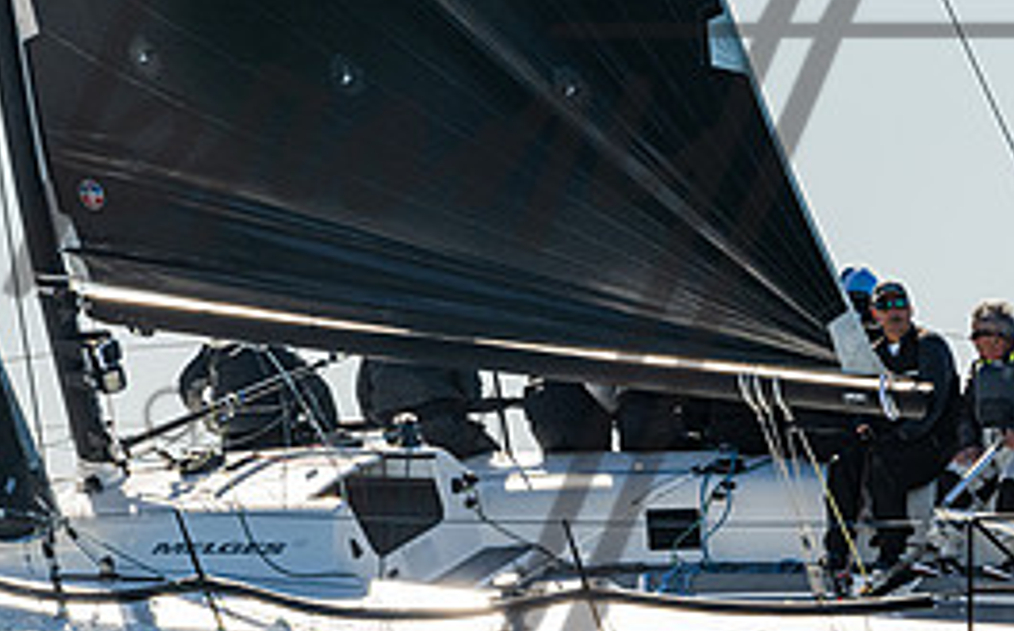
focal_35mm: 680
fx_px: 18772
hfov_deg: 3.1
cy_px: 116
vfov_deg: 1.9
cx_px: 197
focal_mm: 270
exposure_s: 1/2000
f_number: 8
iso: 400
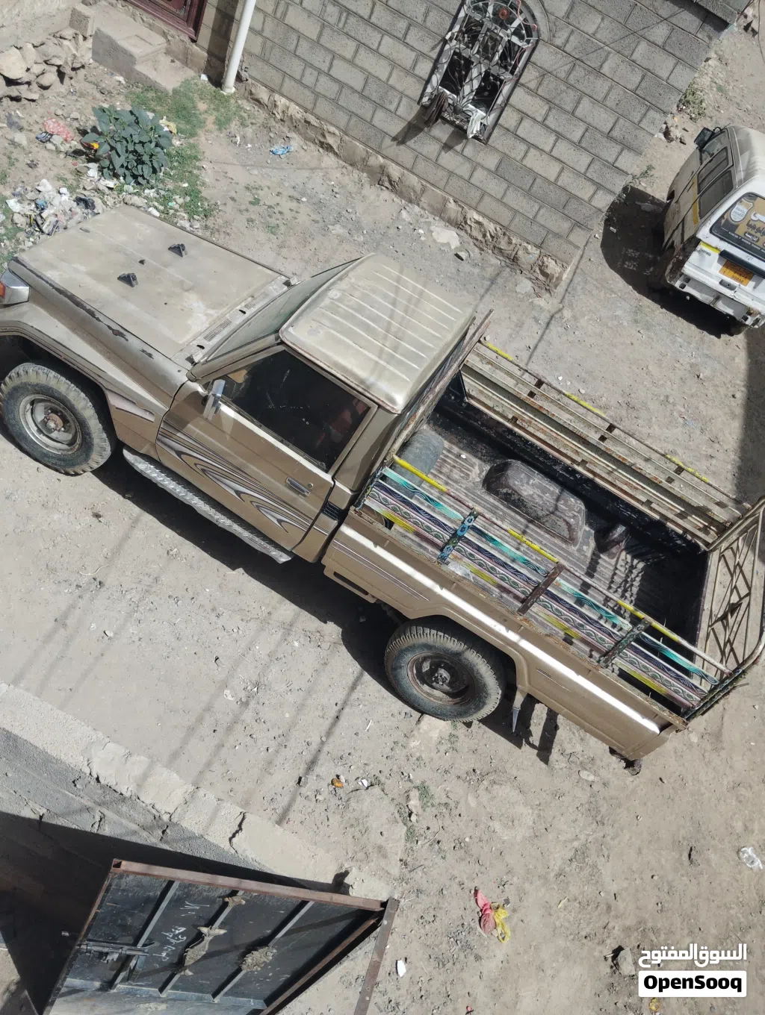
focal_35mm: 29
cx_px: 382
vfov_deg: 61.6
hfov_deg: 48.3
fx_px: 852
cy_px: 508
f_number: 1.8
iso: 50
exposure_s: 1/1623
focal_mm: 4.25
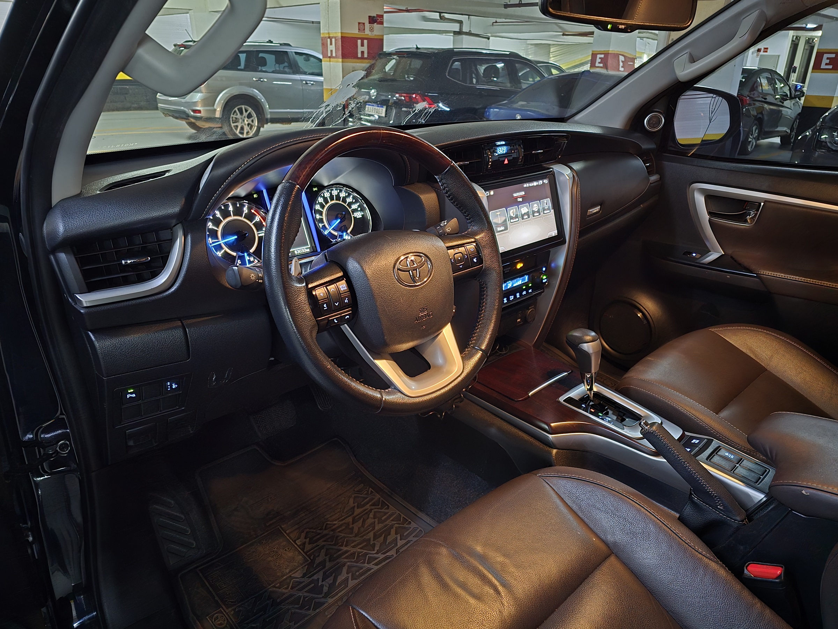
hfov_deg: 73.9
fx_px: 557
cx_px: 419
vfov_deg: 58.9
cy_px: 314
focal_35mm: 23
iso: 2500
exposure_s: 1/24
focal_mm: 6.3
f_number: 1.7
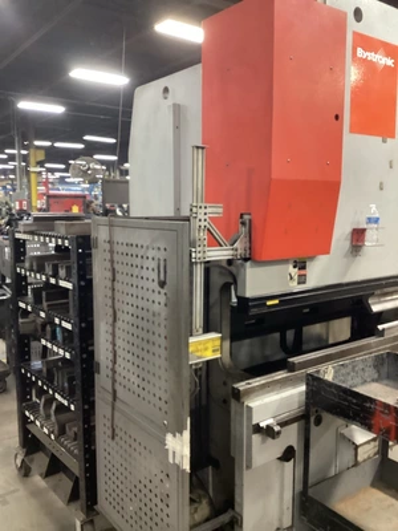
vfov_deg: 58.4
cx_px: 199
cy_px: 266
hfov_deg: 45.4
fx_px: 475
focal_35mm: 31
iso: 250
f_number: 2.4
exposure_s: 1/40
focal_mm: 3.3
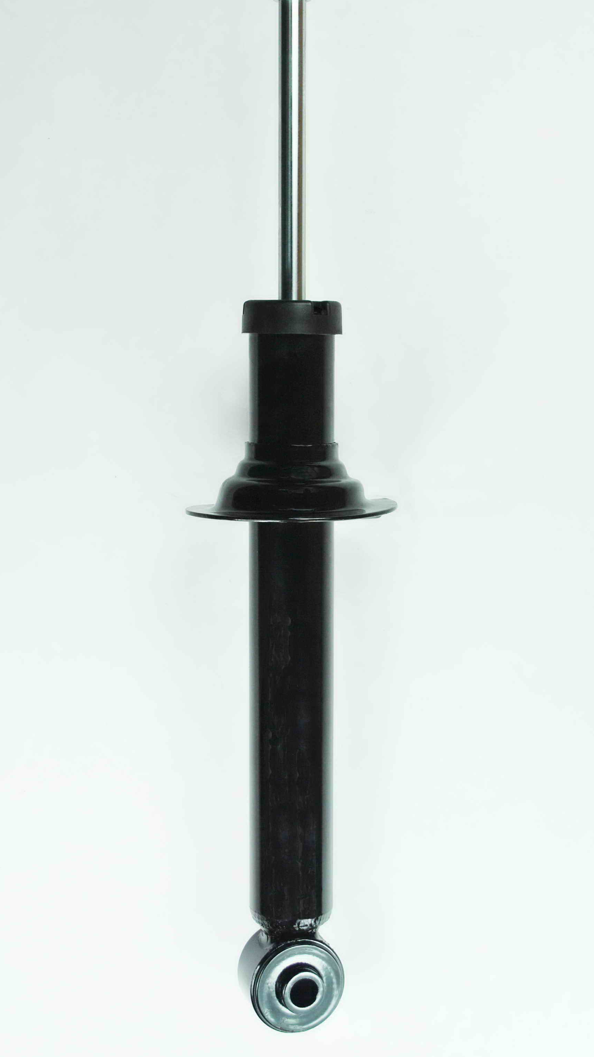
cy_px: 414
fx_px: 1456
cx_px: 282
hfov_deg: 23.1
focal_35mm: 52
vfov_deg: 39.7
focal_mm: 26
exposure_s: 1/125
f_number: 5.6
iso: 100
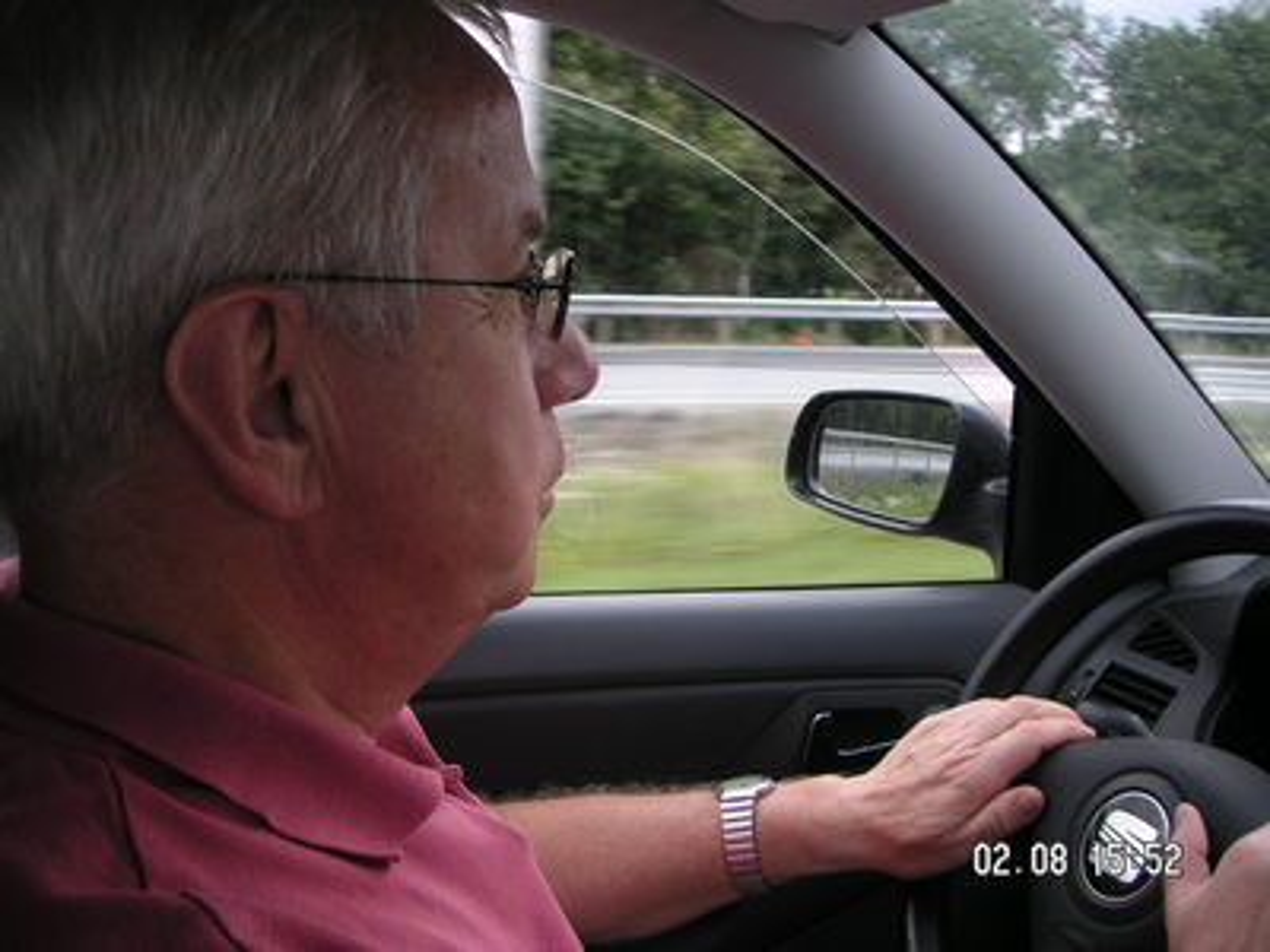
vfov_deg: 38.7
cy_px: 476
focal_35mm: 37
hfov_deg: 50.1
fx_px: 1357
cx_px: 635
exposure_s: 1/125
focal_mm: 5.7
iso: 50
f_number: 2.8
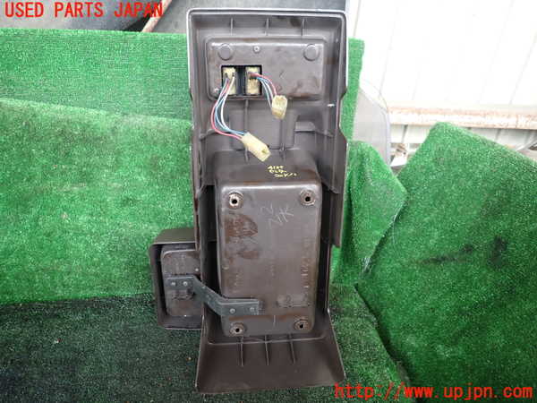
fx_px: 388
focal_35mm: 25
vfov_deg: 54.9
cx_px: 268
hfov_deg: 69.4
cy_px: 202
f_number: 2
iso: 160
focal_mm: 4.5
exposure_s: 1/60
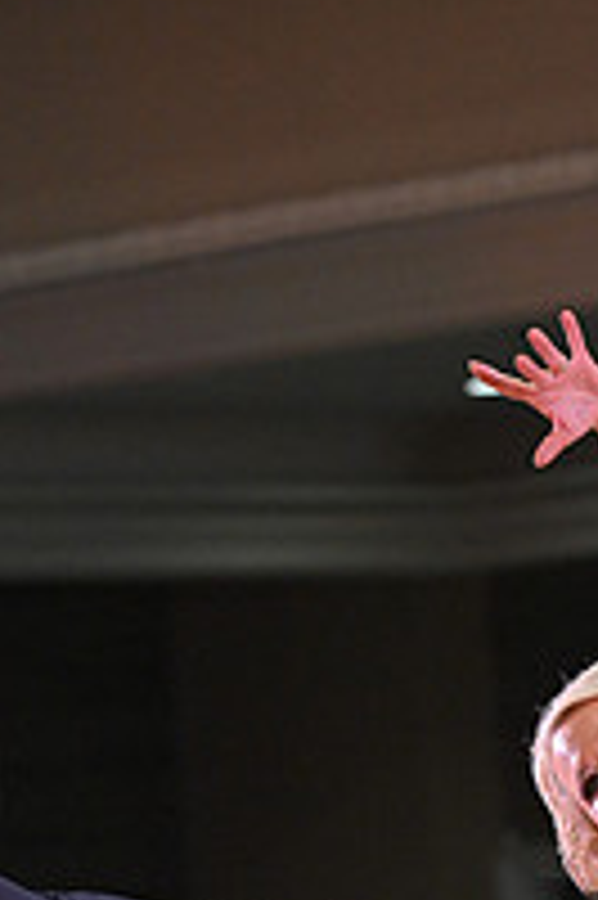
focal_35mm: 392
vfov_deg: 5.2
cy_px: 1269
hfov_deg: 3.5
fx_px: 9784
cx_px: 470
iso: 3200
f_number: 5
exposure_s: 1/320
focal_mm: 135
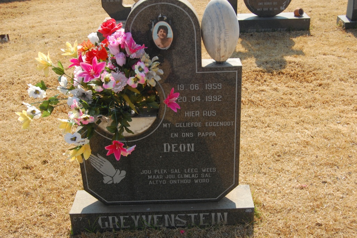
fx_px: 446
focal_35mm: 45
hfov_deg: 43.6
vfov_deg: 29.8
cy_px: 119
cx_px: 178
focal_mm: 30
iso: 400
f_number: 7.1
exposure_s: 1/500
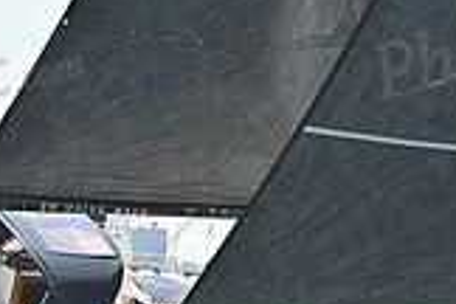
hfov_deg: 8.2
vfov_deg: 5.5
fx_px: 3179
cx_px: 231
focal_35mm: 251
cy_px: 213
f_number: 6.3
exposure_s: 1/1250
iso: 320
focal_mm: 70
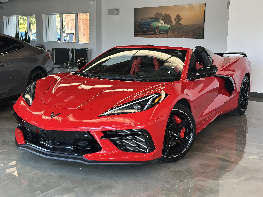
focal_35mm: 48
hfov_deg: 39.7
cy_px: 98
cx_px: 132
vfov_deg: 30.3
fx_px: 365
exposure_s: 1/120
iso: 80
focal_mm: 6.86
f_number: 1.78
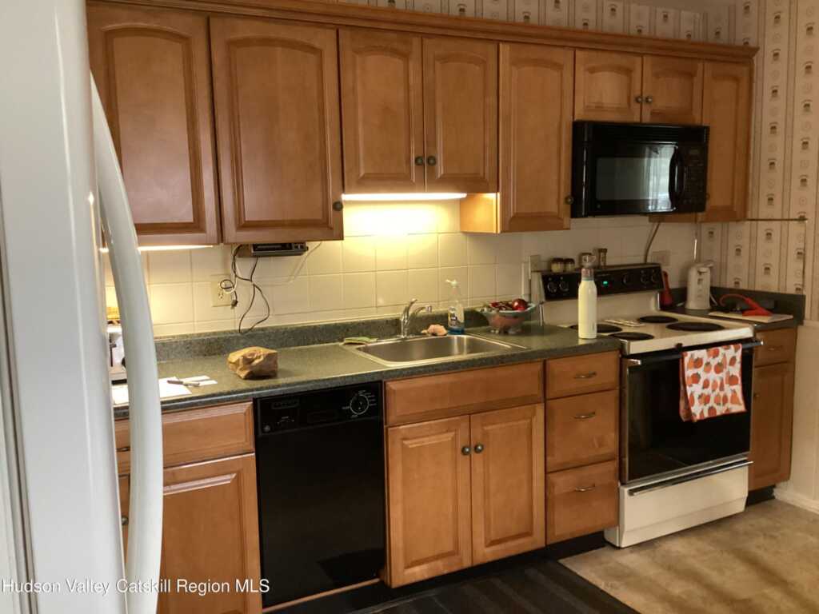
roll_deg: +1.8
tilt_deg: -8.1
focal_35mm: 31
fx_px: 733
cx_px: 410
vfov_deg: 45.4
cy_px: 307
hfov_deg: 58.4
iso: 400
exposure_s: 1/30
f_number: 2.4
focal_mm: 3.3
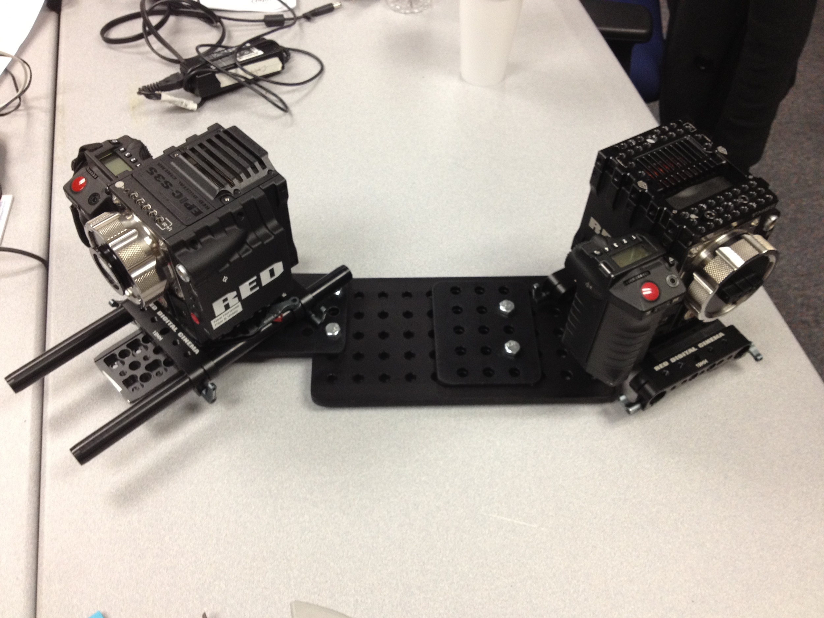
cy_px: 309
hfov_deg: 52.6
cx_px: 412
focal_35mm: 35
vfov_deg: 40.7
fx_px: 833
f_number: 2.4
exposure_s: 1/20
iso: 160
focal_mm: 4.28
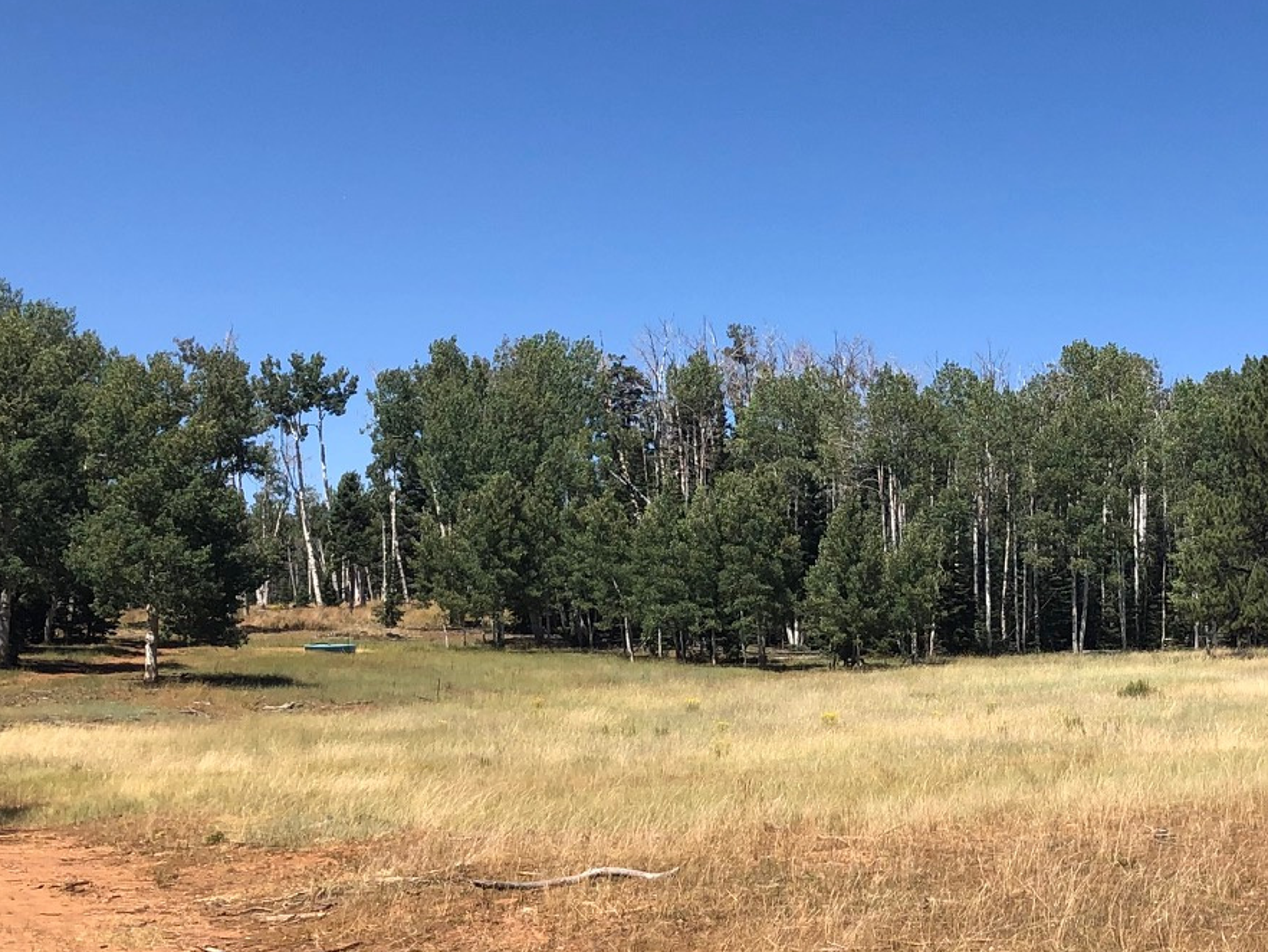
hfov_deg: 29.8
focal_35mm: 64
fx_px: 2345
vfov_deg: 22.9
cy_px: 551
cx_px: 939
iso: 20
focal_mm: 3.99
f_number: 1.8
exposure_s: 1/1715
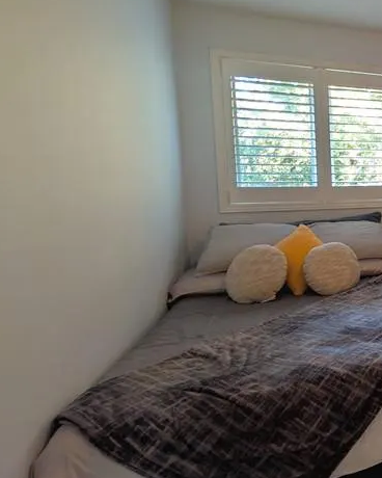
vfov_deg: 65.8
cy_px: 209
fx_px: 367
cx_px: 512
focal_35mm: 26
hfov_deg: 34.8
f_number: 1.7
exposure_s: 1/15
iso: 64
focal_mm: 2.02
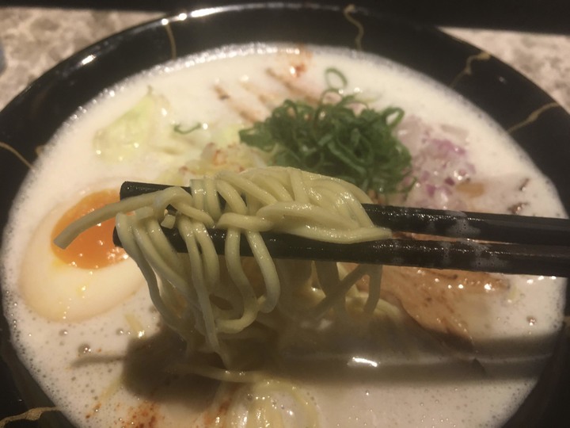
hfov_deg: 61.7
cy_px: 214
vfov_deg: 48.2
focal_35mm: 29
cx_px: 285
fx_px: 478
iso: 100
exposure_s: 1/30
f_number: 2.2
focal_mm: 4.15
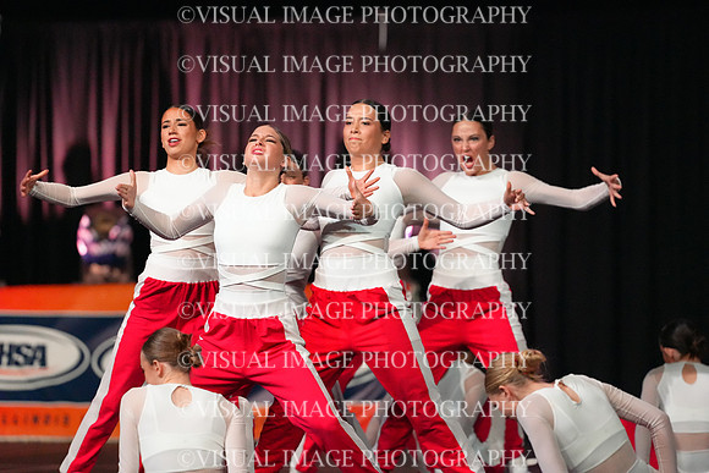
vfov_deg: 4.6
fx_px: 5909
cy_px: 236
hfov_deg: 6.9
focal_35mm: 300
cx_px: 354
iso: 16000
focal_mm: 300
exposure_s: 1/1250
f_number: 3.5
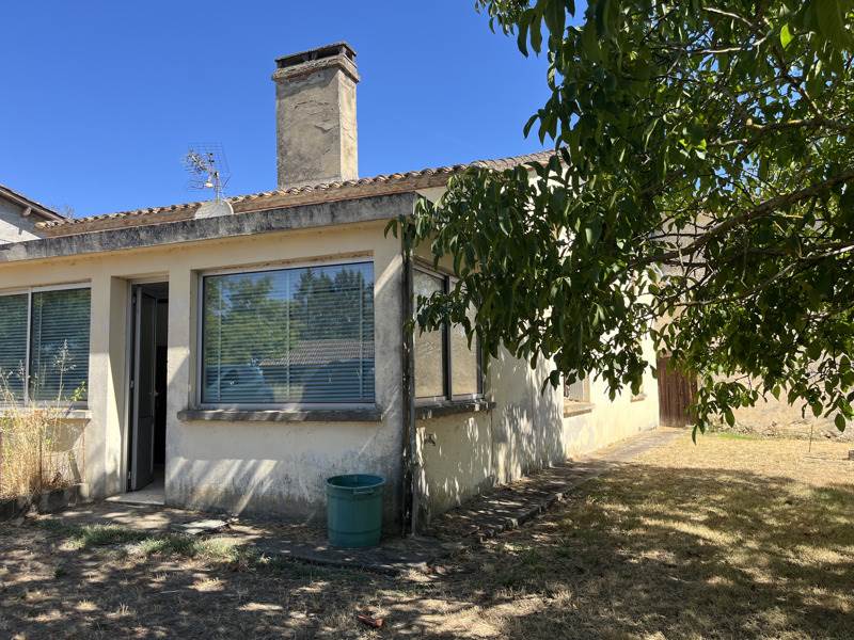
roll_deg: +1.1
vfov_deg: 53.1
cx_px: 427
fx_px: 641
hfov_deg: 67.3
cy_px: 320
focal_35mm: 26
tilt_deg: +5.2
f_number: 1.6
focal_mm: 5.1
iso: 50
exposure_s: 1/1389
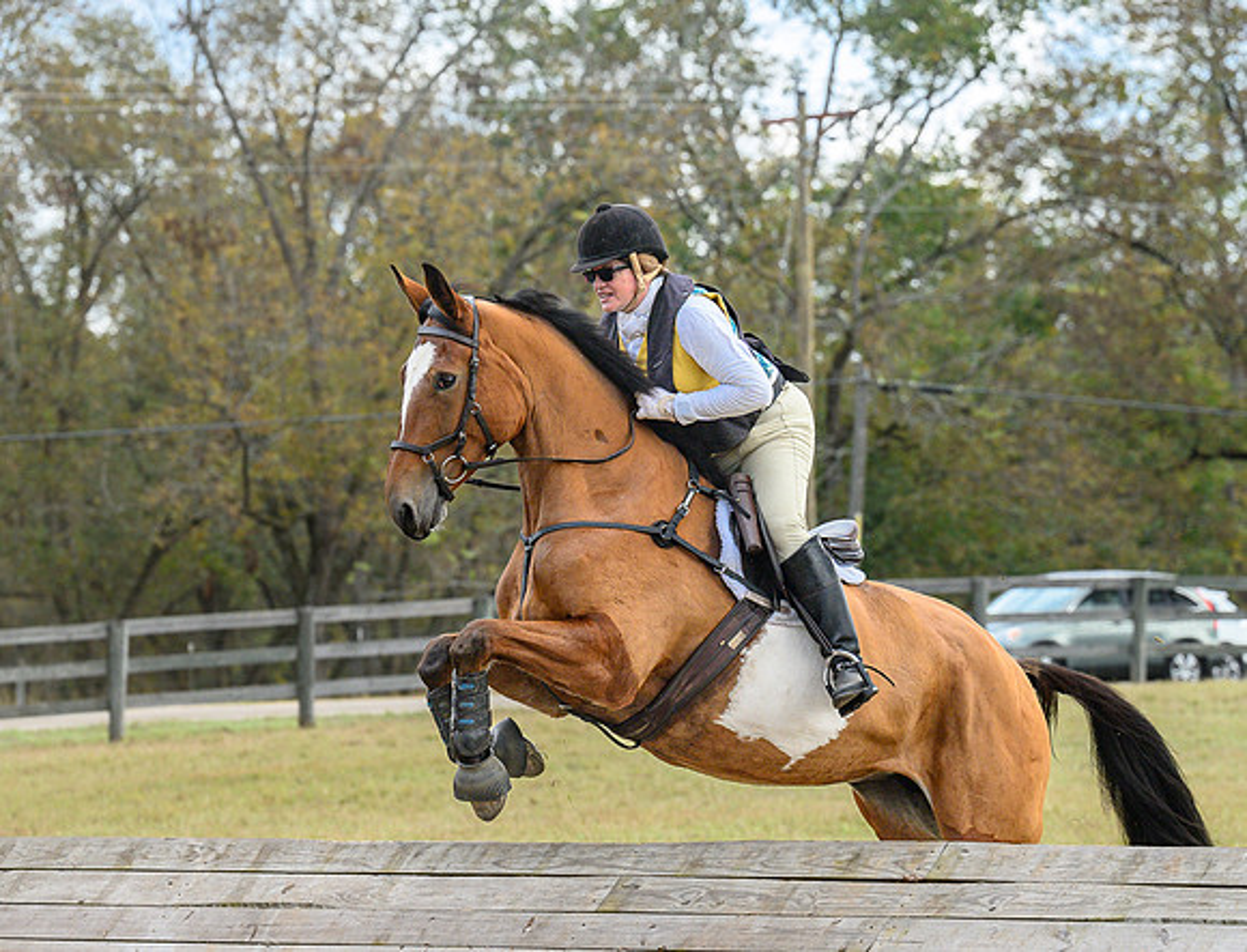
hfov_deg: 11.8
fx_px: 6018
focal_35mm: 166
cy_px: 533
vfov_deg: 9.0
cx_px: 410
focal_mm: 90
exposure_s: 1/1000
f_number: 3.5
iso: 640
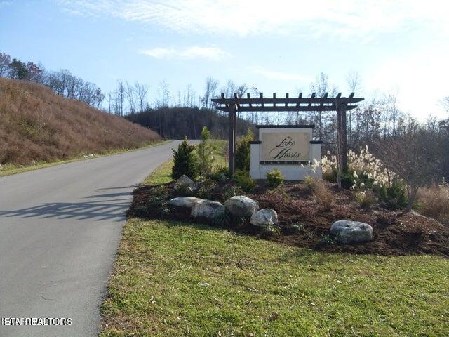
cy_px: 168
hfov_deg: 50.1
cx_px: 224
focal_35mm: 37
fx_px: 480
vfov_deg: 38.7
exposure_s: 1/180
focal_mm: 6.3
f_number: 7
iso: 80
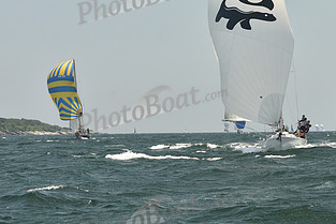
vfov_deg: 9.8
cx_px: 284
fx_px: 1298
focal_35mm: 139
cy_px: 37
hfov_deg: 14.6
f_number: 7.1
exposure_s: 1/640
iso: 250
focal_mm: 75
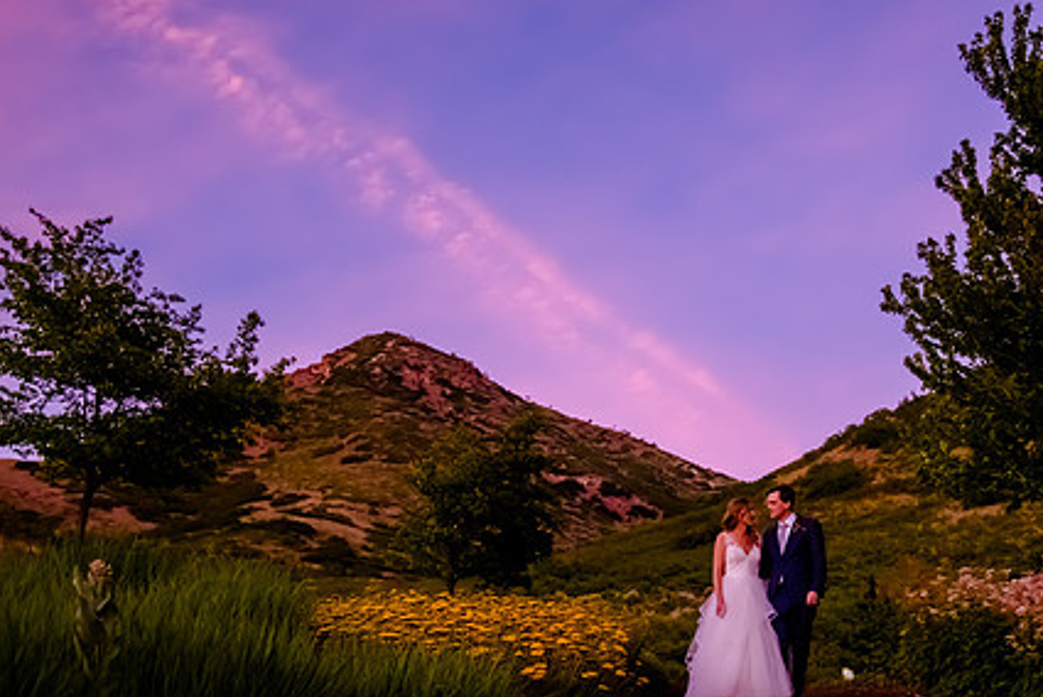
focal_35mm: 45
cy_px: 469
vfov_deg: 29.7
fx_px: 1305
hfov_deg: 43.3
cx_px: 634
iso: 5000
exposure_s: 1/640
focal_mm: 31
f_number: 4
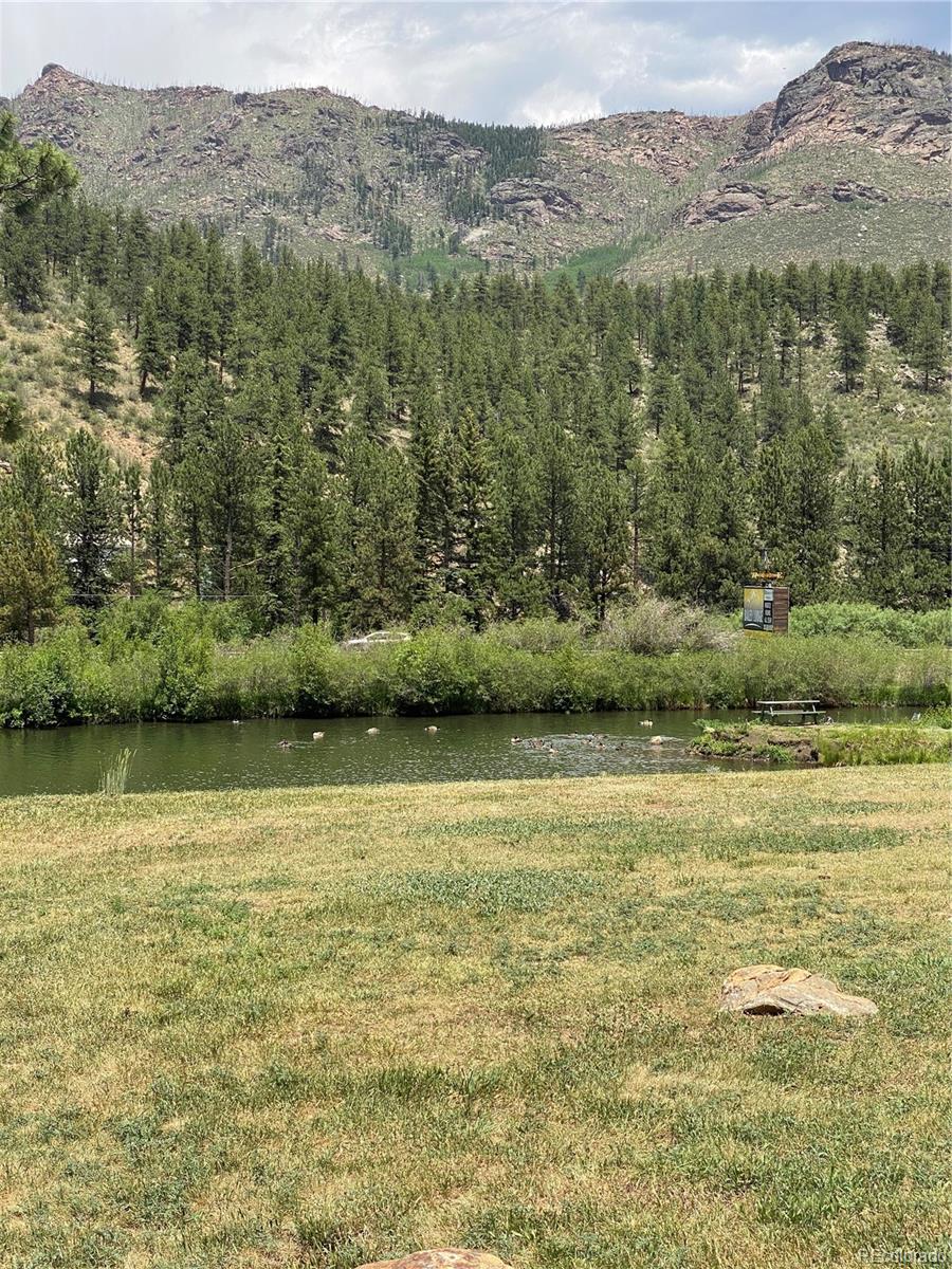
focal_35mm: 52
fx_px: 1907
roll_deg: +0.0
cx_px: 476
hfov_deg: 28.0
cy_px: 634
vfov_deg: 36.8
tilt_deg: +0.3
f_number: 2
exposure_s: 1/1916
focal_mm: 6
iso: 20
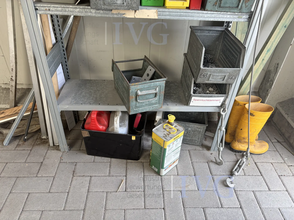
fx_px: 221
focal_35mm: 26
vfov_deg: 53.1
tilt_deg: -36.9
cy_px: 110
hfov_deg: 67.3
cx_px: 147
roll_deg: -3.0
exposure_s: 1/121
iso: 40
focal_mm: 5.96
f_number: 1.6
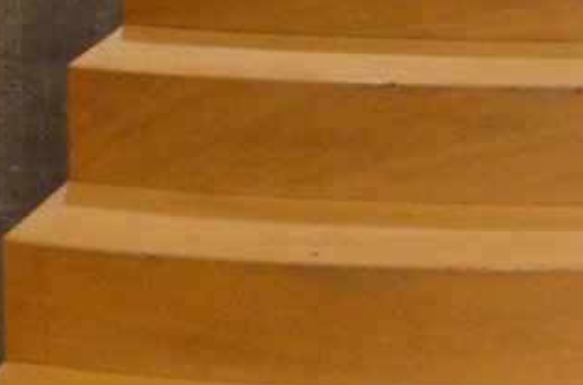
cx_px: 629
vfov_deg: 7.3
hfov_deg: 11.1
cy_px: -210
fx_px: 2955
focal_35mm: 183
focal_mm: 24
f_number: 3.8
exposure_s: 1/30
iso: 2200
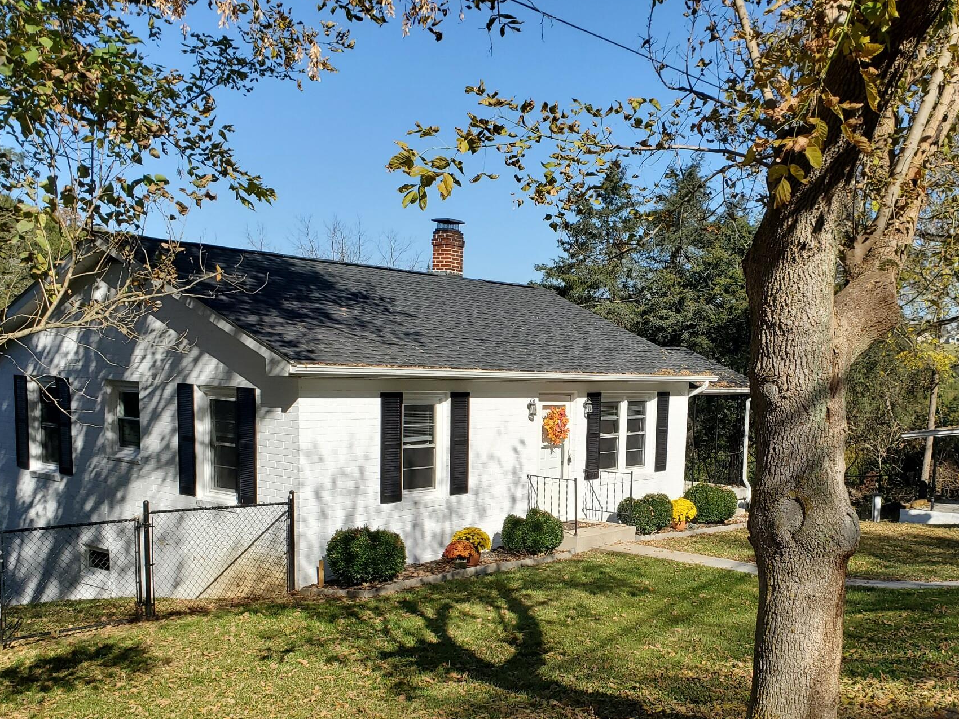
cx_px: 577
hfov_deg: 49.8
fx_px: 1025
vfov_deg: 38.0
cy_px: 504
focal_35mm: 37
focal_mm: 4.3
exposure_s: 1/1667
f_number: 2.4
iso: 50
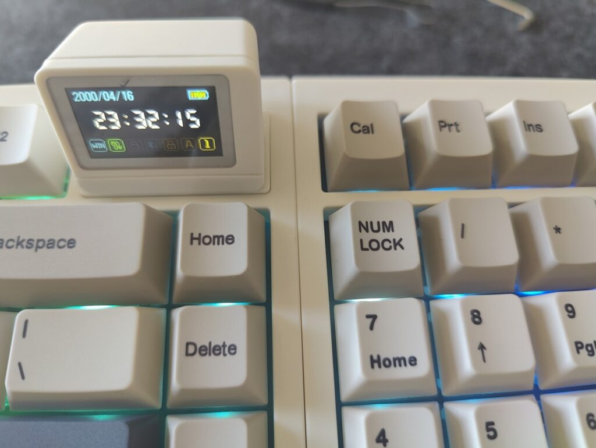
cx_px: 298
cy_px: 224
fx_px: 396
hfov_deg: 73.9
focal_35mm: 23
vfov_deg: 59.0
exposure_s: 1/50
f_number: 1.8
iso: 200
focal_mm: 6.06
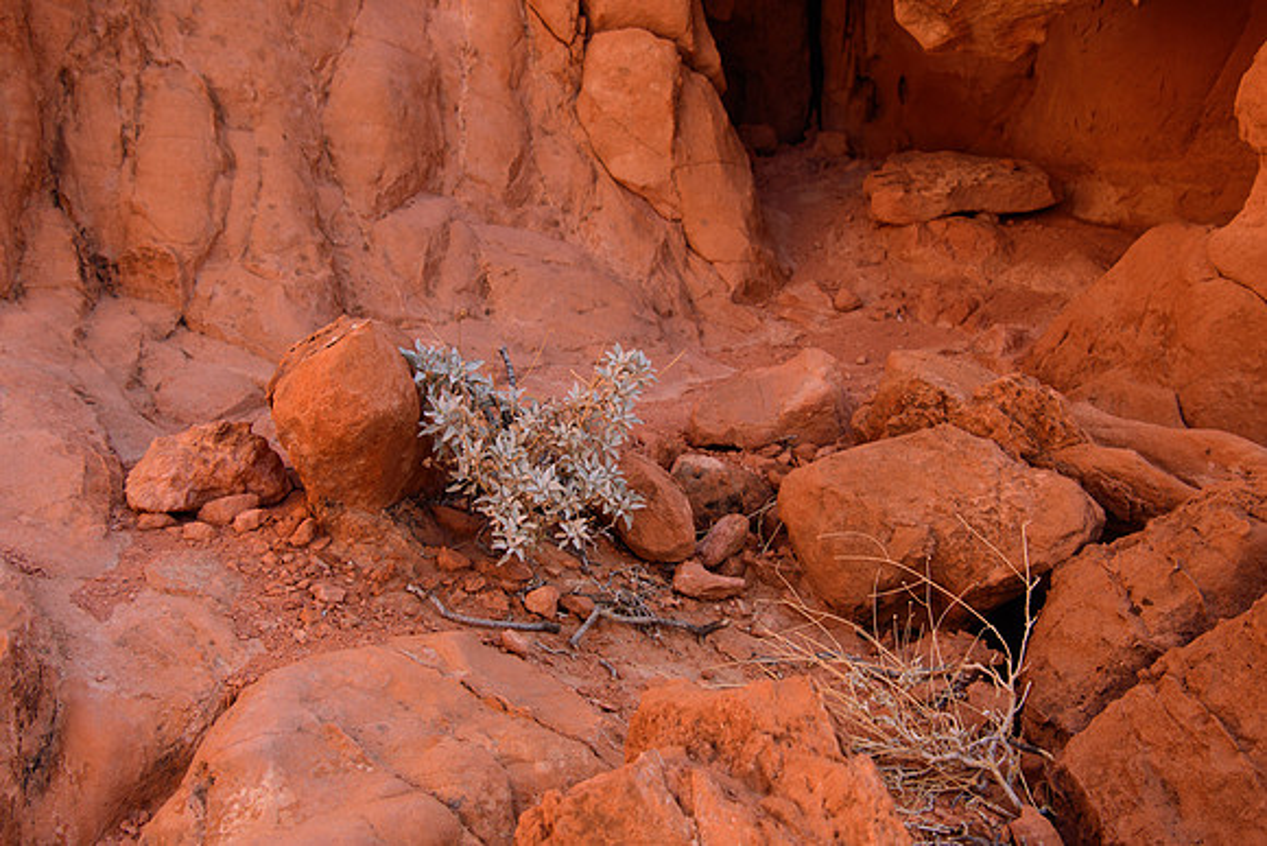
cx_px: 634
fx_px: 1848
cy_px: 423
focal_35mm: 52
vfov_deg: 25.8
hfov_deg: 37.8
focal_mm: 35
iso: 100
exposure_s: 1/50
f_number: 5.6
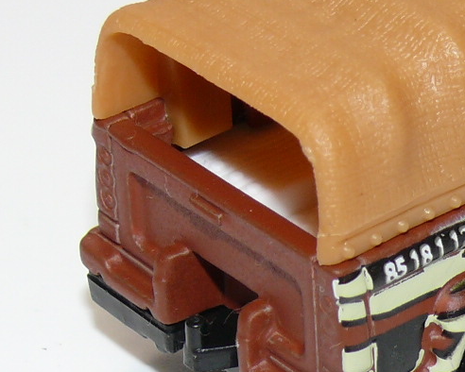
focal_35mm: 219
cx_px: 588
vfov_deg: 7.1
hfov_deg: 8.7
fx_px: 3015
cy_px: 117
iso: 100
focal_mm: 11
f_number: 4
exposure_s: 1/30
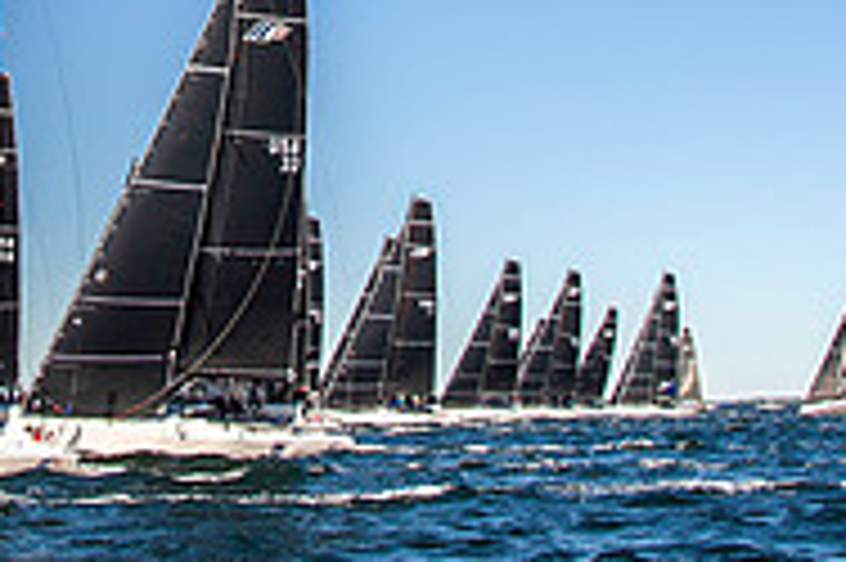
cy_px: -216
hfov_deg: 26.2
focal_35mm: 75
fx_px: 1761
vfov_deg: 16.9
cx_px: 99
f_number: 5
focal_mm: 24
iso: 320
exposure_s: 1/1600
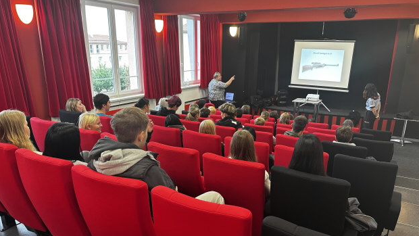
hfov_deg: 69.8
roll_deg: -1.7
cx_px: 215
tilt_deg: -16.9
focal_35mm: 27
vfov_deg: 42.7
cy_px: 139
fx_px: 300
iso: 250
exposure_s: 1/50
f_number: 1.78
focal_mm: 6.86
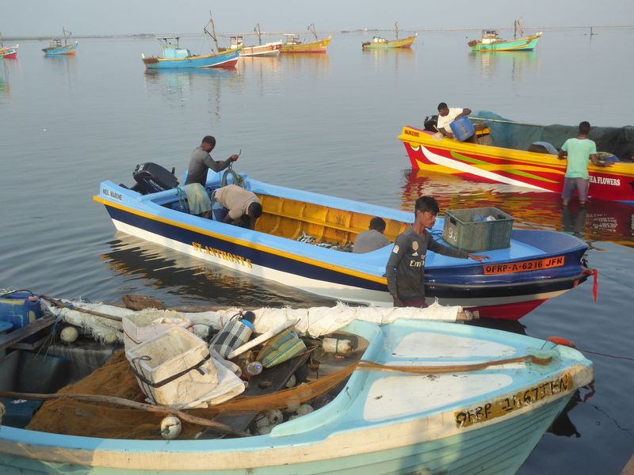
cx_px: 317
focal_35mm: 42
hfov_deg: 44.8
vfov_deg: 34.3
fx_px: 769
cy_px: 238
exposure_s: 1/250
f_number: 3.8
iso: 125
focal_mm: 7.2
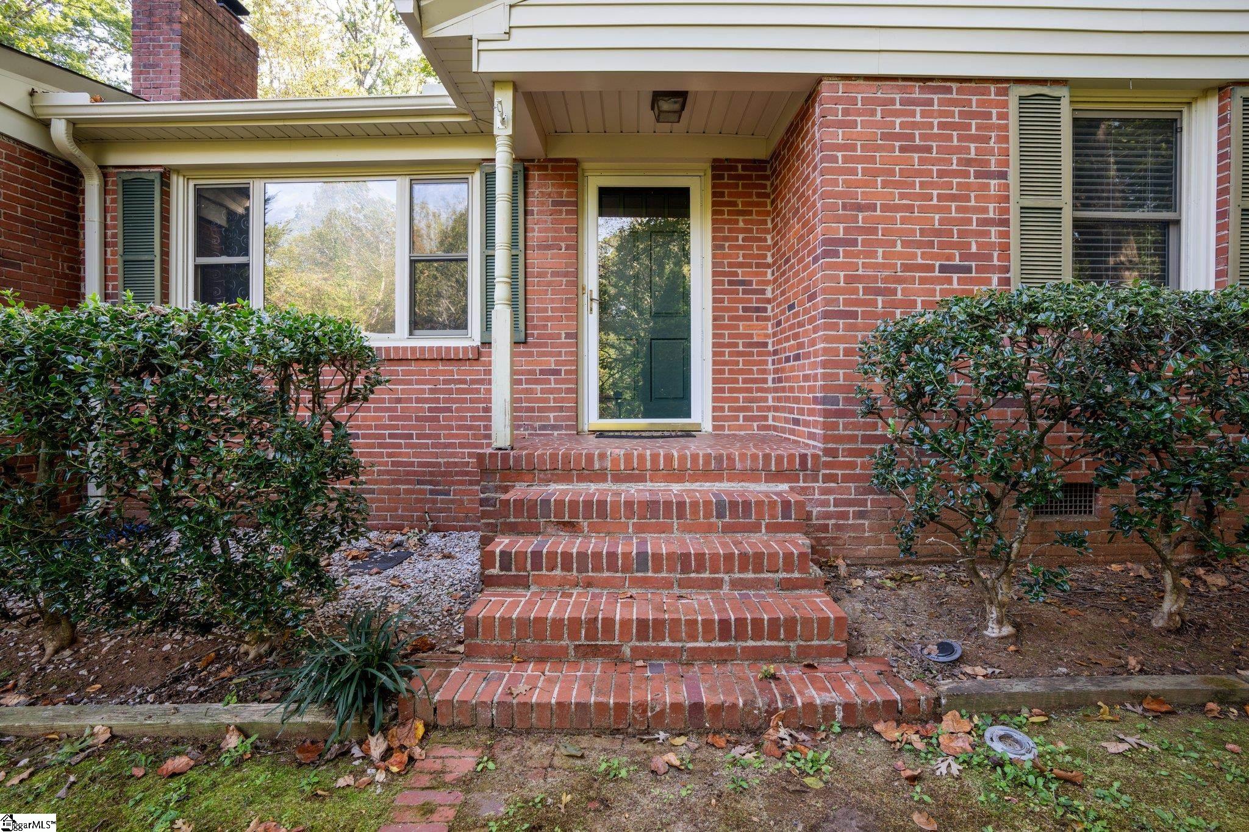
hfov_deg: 96.7
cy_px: 416
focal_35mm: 16
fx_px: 555
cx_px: 624
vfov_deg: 73.7
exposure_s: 1/10
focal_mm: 16
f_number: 9
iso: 200
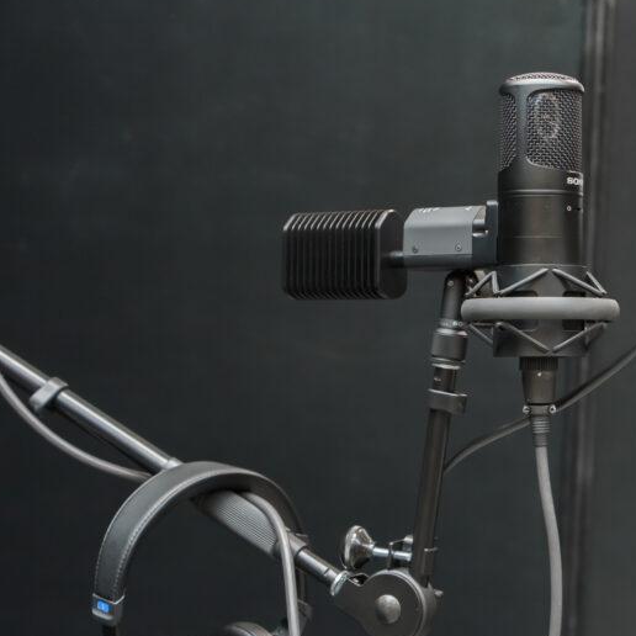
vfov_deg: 20.2
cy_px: 366
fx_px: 1788
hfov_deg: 20.2
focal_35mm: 86
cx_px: 375
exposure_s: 1/125
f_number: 4
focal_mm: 51
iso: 320
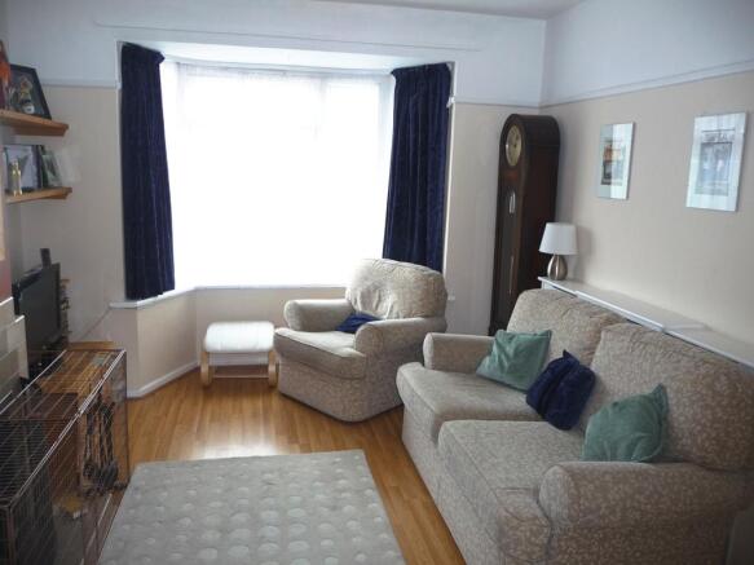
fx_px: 610
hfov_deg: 63.5
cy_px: 282
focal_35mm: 28
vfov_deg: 49.7
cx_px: 377
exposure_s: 1/30
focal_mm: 4.7
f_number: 3.3
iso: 125
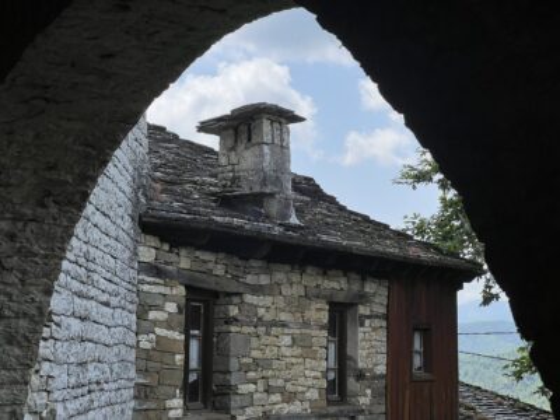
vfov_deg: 19.1
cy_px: 210
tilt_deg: +7.2
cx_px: 280
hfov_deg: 25.3
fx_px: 1246
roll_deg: +0.6
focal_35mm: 77
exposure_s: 1/968
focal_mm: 9
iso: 32
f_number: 2.8
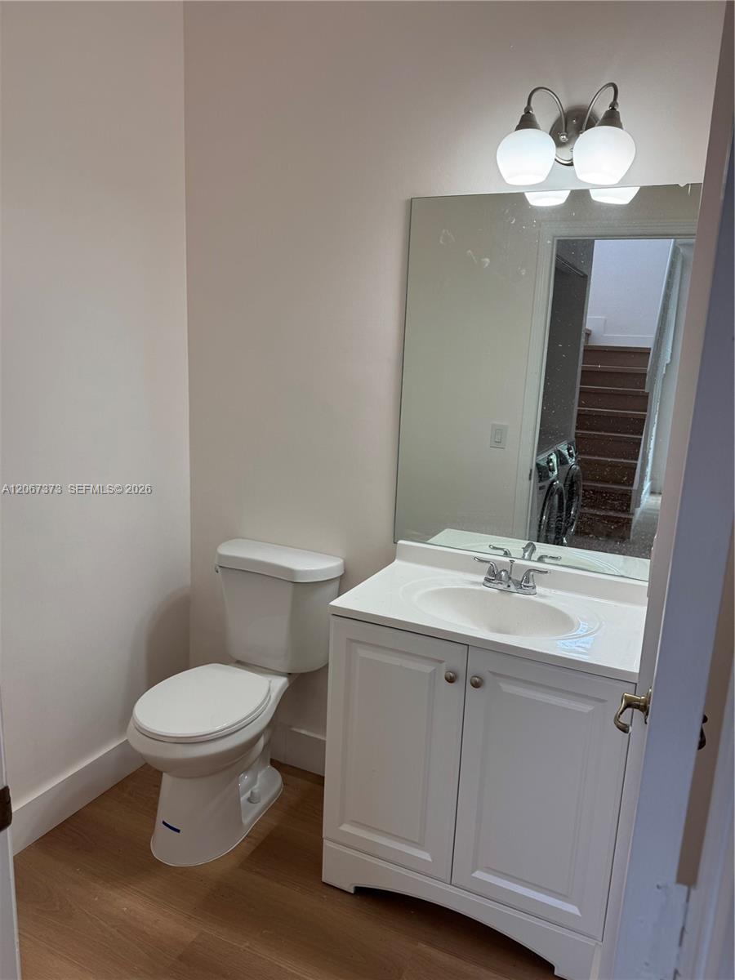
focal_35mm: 24
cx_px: 368
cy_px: 490
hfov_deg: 56.8
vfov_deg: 71.6
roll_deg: -2.3
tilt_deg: -12.7
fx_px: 679
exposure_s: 1/120
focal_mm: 6.76
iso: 64
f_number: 1.78
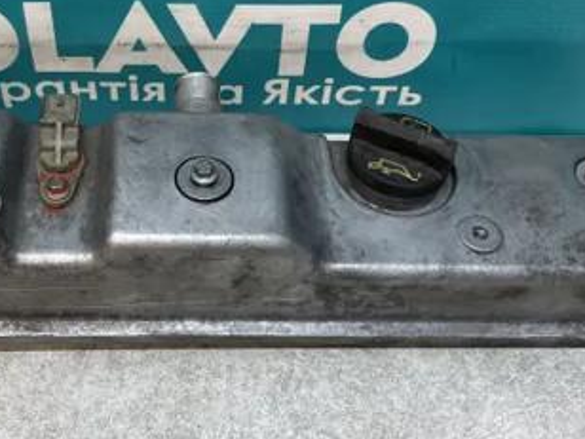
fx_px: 913
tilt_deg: -46.1
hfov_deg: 35.2
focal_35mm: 54
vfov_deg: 26.8
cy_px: 139
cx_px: 190
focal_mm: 4.2
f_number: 1.6
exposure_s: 1/100
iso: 100
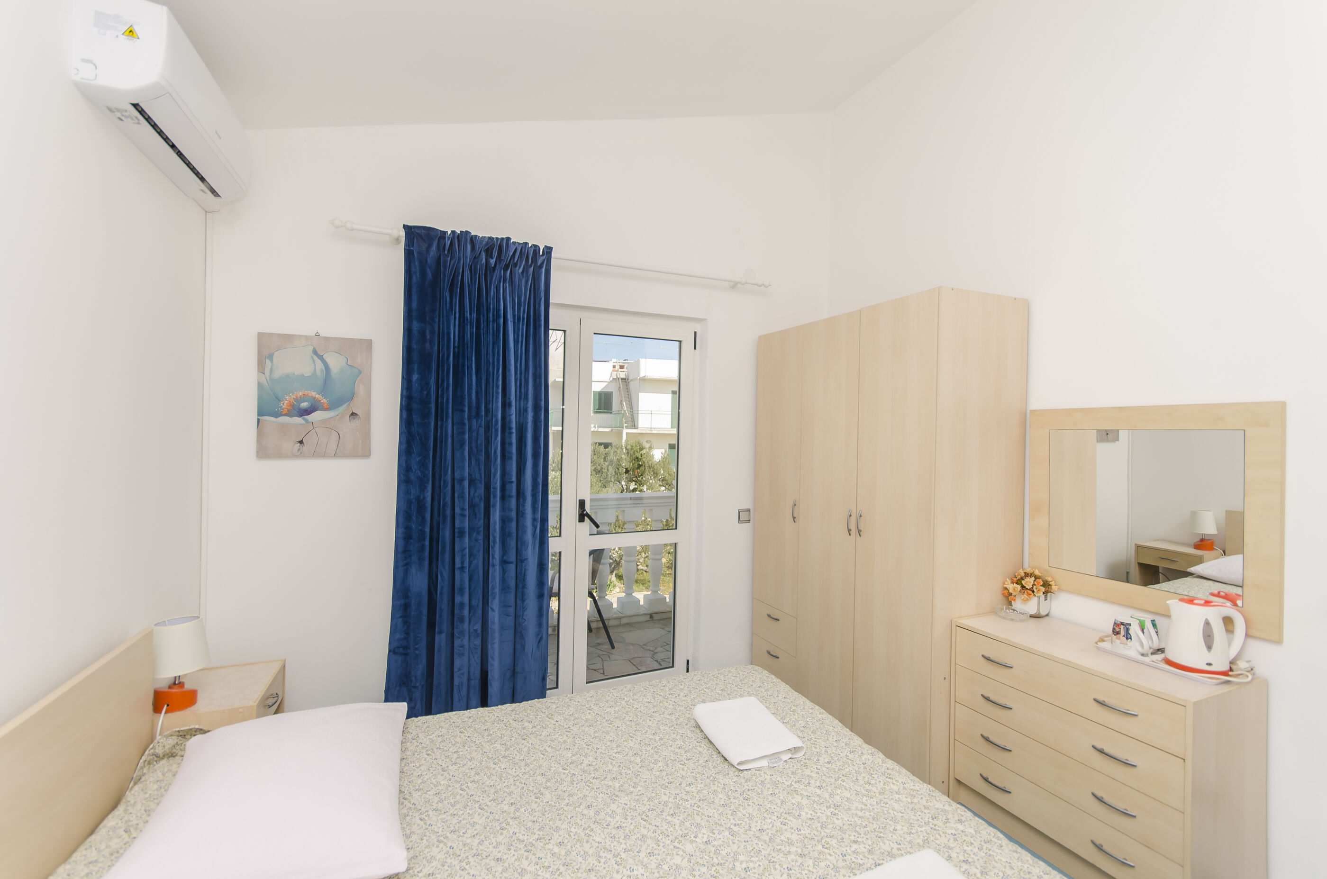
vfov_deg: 77.1
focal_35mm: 15
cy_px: 440
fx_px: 552
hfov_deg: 100.5
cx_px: 664
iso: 100
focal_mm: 10
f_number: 7.1
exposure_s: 1/160
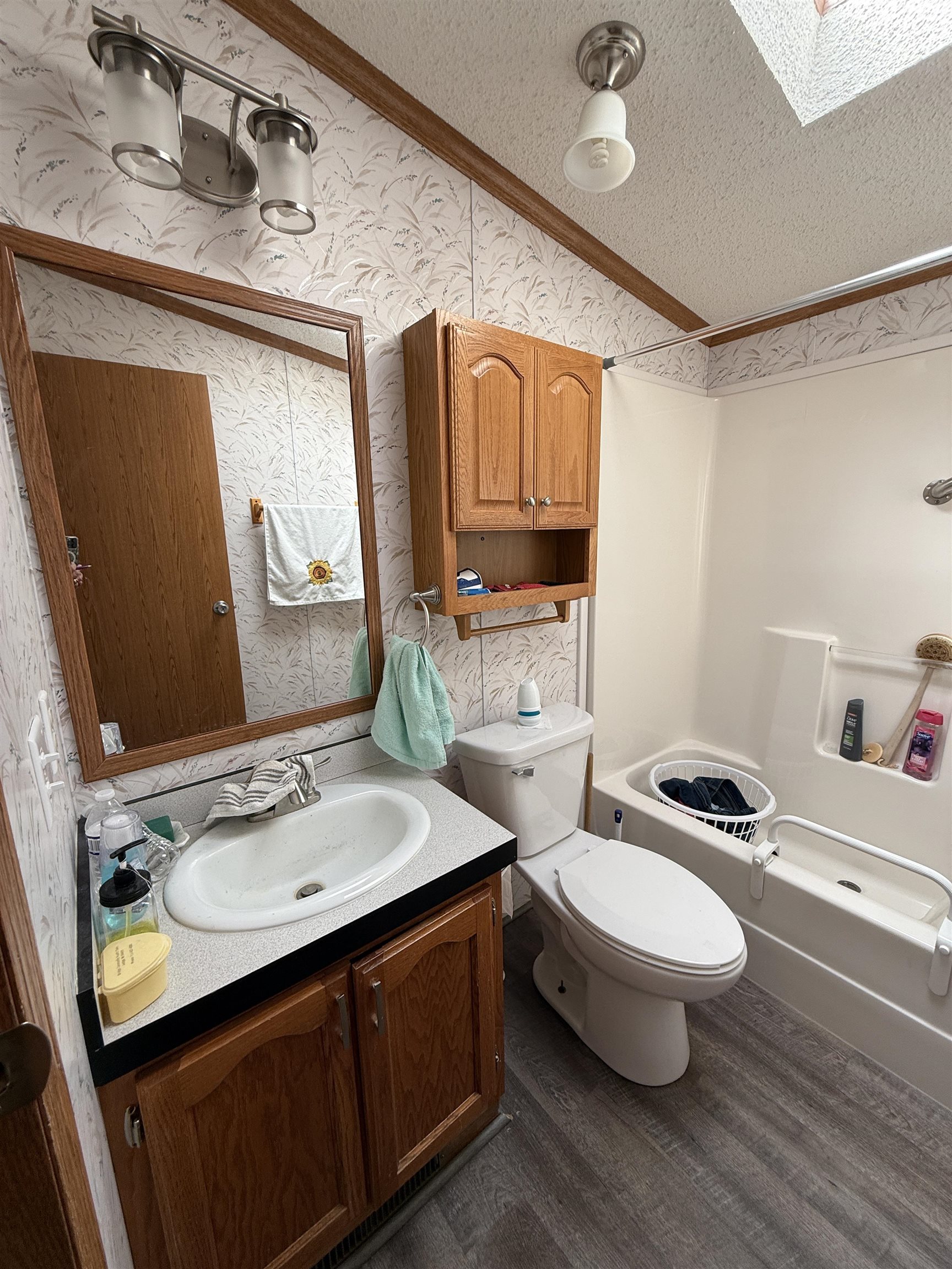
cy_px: 634
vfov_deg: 102.1
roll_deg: +0.7
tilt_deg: -11.3
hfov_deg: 85.7
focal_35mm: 14
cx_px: 476
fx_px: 513
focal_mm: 2.22
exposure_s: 1/99
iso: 64
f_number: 2.2
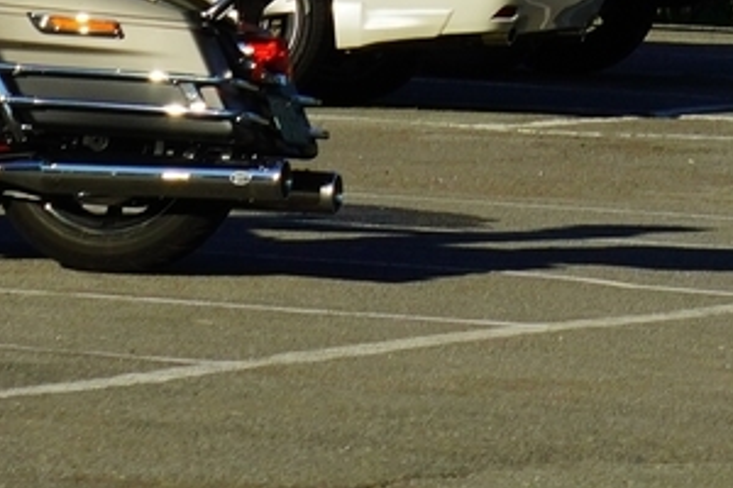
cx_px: -151
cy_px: 74
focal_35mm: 205
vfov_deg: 6.7
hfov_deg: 9.9
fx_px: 4174
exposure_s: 1/400
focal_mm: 77
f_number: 8
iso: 200
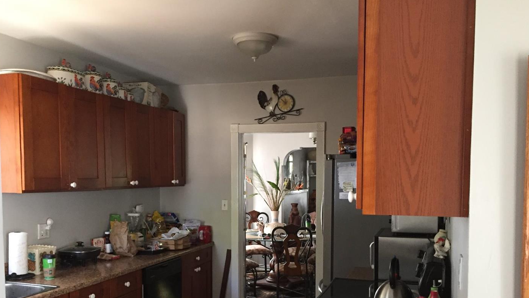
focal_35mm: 34
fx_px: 477
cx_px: 263
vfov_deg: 34.2
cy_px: 212
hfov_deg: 58.0
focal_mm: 4.15
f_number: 2.2
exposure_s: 1/20
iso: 250
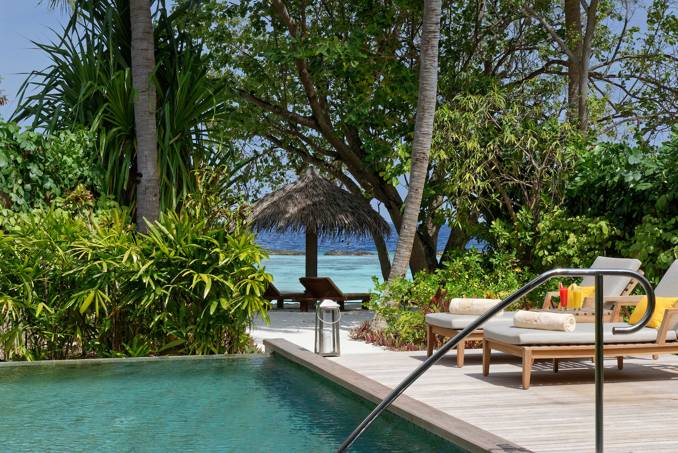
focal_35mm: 61
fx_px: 1149
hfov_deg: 32.8
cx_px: 394
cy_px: 235
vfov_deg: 22.3
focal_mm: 45
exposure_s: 1/320
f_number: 16
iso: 320
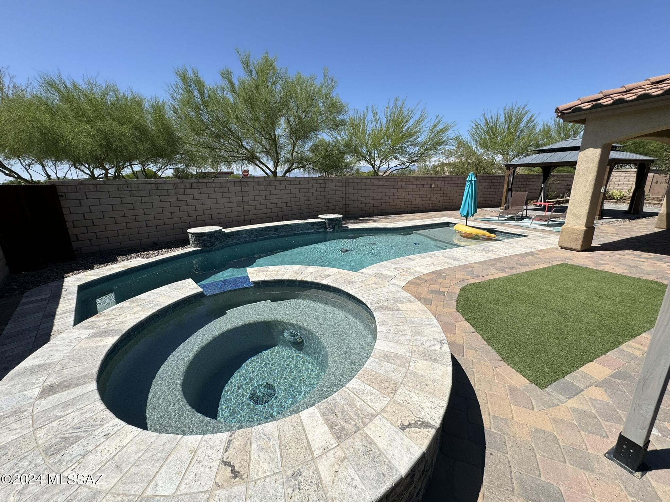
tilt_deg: -15.3
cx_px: 335
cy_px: 251
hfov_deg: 102.1
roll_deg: +1.0
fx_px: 271
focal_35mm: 14
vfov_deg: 85.7
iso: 50
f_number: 2.2
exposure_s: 1/2674
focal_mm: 2.22
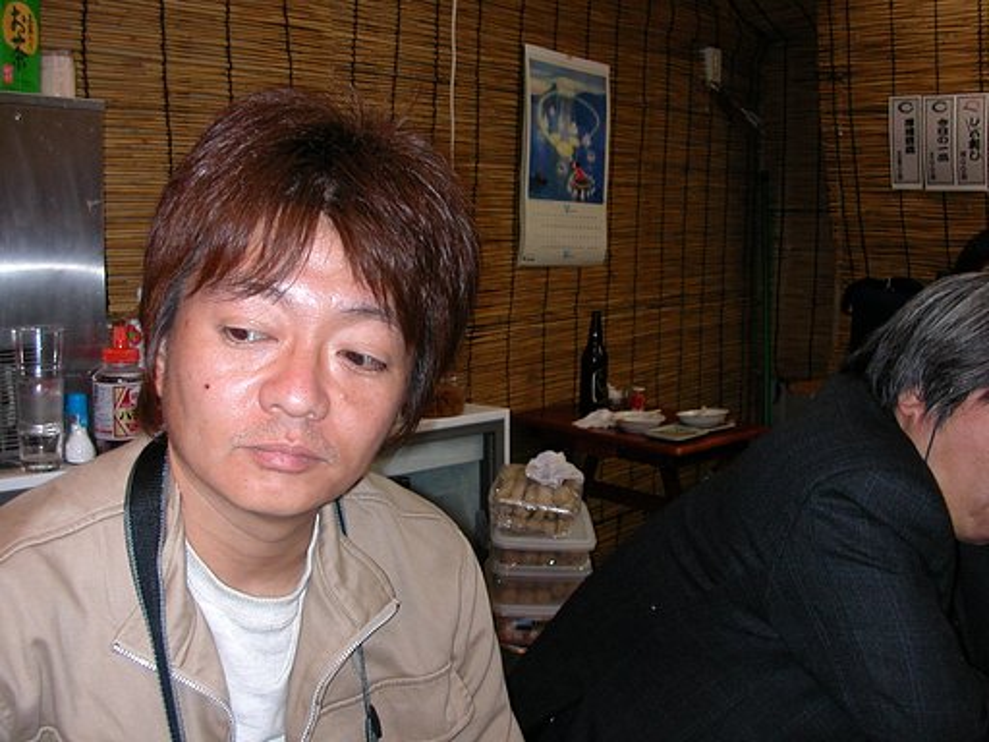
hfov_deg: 50.1
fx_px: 1057
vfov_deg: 38.7
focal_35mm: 37
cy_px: 371
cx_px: 494
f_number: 2.7
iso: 100
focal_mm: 5.6
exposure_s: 1/59.9
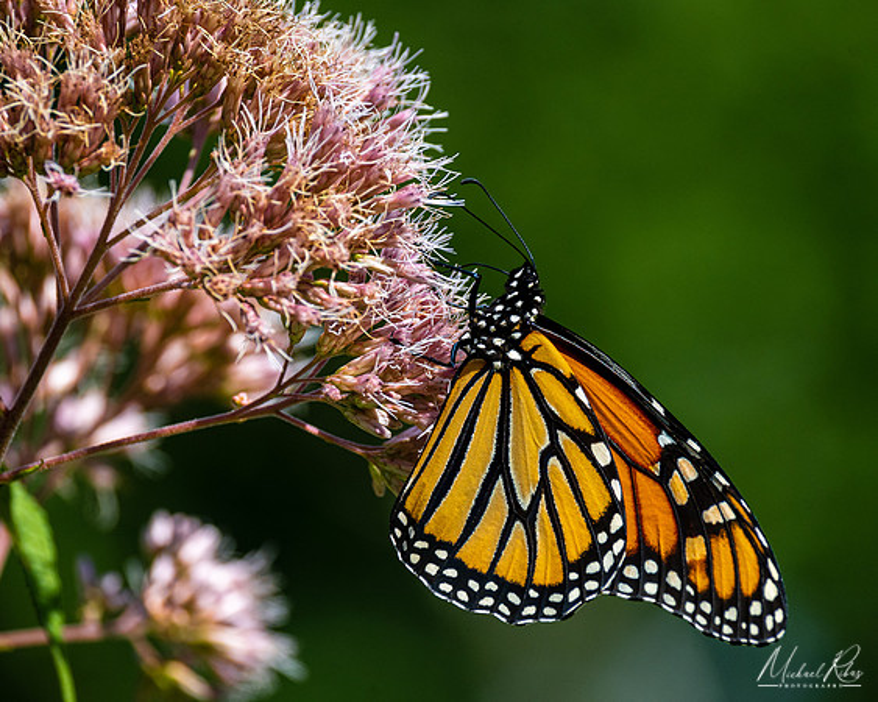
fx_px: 10970
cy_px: 351
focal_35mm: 422
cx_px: 476
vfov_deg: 3.7
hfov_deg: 4.6
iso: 400
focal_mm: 250
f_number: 8
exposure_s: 1/640
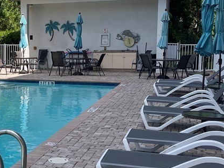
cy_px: 84
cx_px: 6
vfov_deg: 24.0
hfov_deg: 29.8
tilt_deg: -6.5
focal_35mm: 61
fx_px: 395
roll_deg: +0.4
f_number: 1.6
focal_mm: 5.1
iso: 32
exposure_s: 1/2924
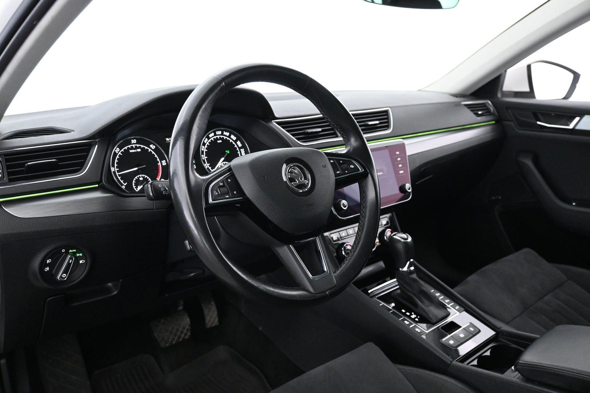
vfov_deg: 42.6
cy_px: 196
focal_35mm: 31
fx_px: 504
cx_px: 295
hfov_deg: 60.7
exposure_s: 1/30
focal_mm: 20.5
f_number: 3.8
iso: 2200
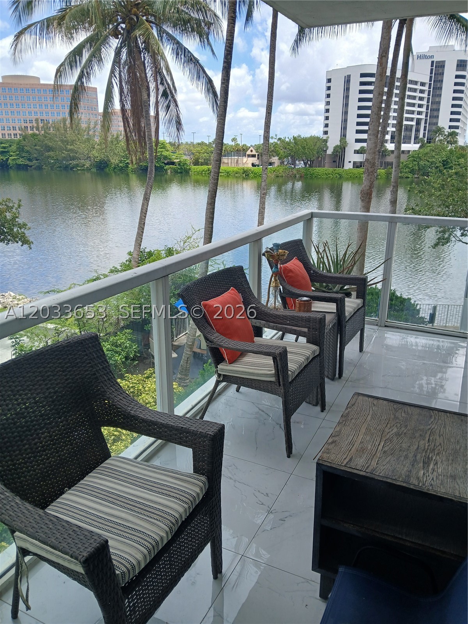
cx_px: 234
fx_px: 469
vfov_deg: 67.3
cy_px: 312
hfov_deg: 53.1
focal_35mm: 26
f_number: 1.8
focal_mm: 3.98
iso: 20
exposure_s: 1/256
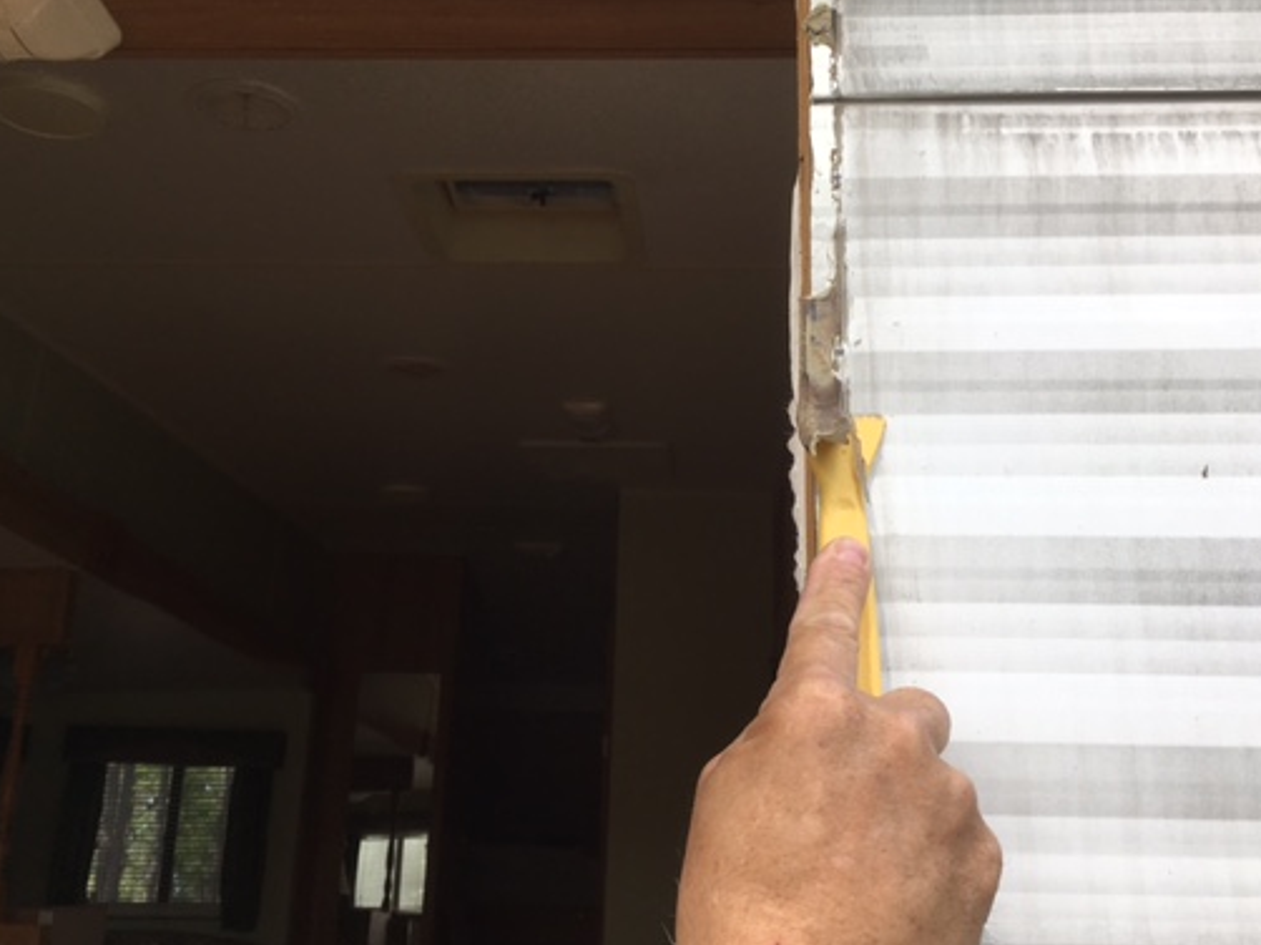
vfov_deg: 38.6
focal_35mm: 37
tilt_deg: +18.3
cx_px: 676
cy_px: 472
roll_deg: -1.3
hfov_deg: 50.1
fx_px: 1347
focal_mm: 4.15
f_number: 2.2
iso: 25
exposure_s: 1/270
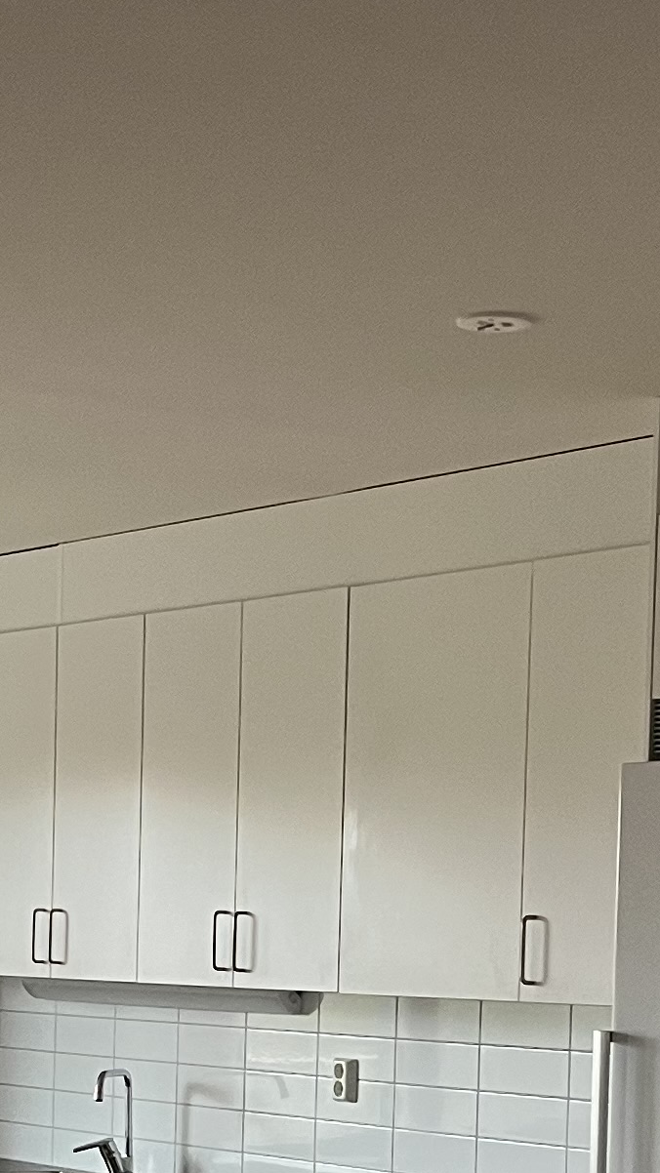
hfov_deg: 12.7
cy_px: 1029
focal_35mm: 95
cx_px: 281
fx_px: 2956
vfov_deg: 22.0
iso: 125
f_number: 1.6
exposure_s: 1/61
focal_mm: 5.1
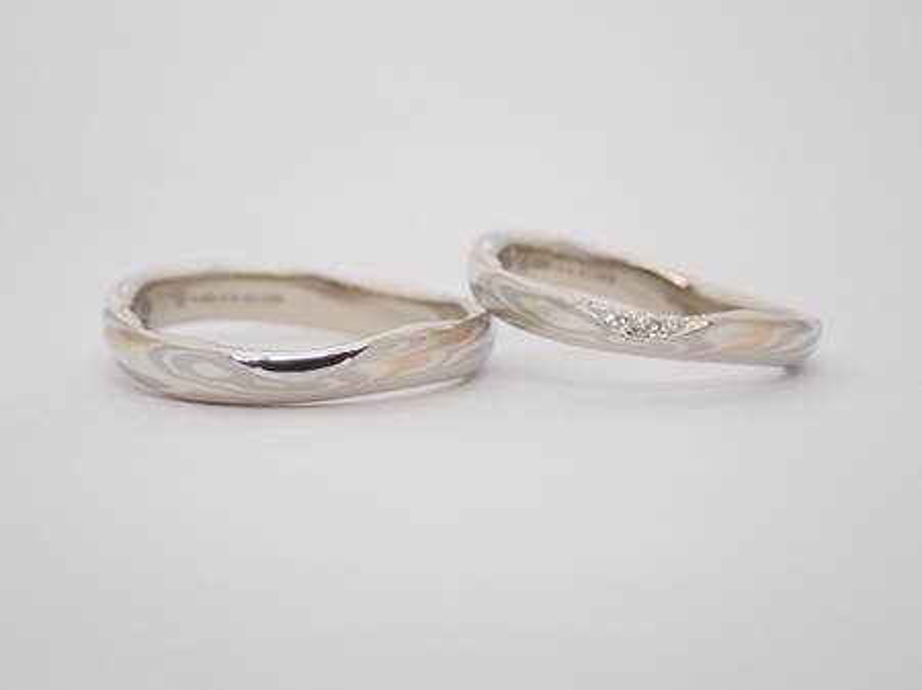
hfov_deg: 25.3
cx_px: 461
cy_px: 345
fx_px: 2050
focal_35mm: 77
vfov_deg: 19.1
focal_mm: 13.65
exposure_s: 1/125
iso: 200
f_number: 4.1
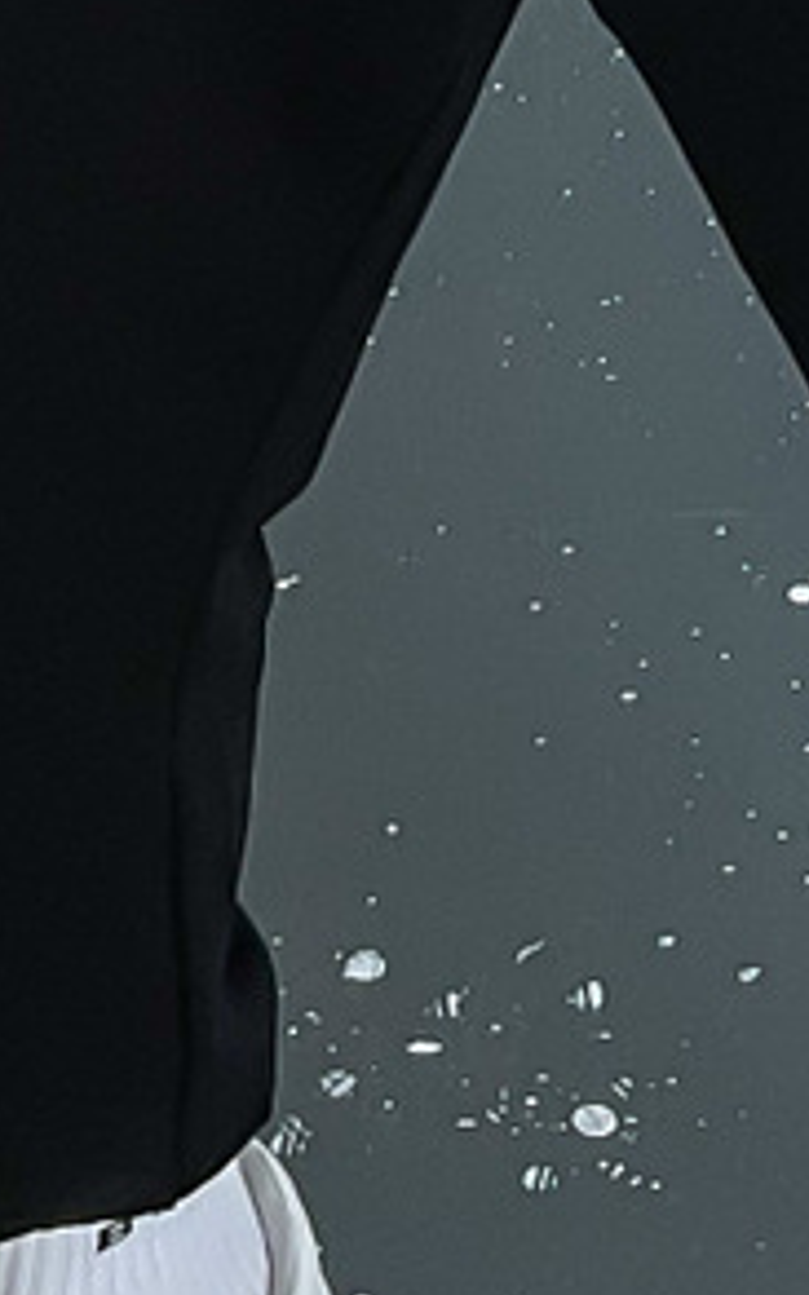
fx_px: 5929
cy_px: -1260
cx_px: 778
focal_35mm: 168
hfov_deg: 7.8
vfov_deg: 11.3
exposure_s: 1/150
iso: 16
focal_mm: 3
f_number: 1.8
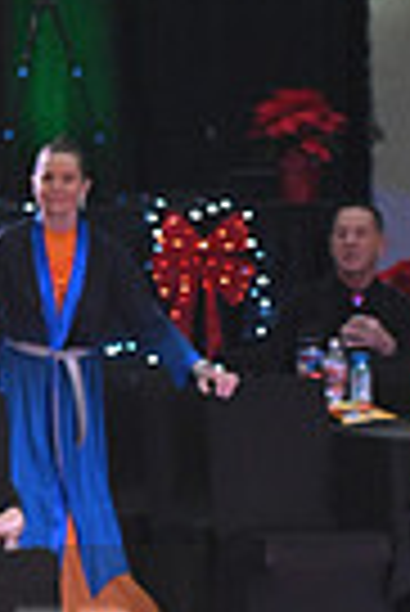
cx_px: -412
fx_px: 5214
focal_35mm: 306
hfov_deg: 4.4
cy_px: 698
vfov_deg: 6.7
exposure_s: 1/320
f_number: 5
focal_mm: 72
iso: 2000
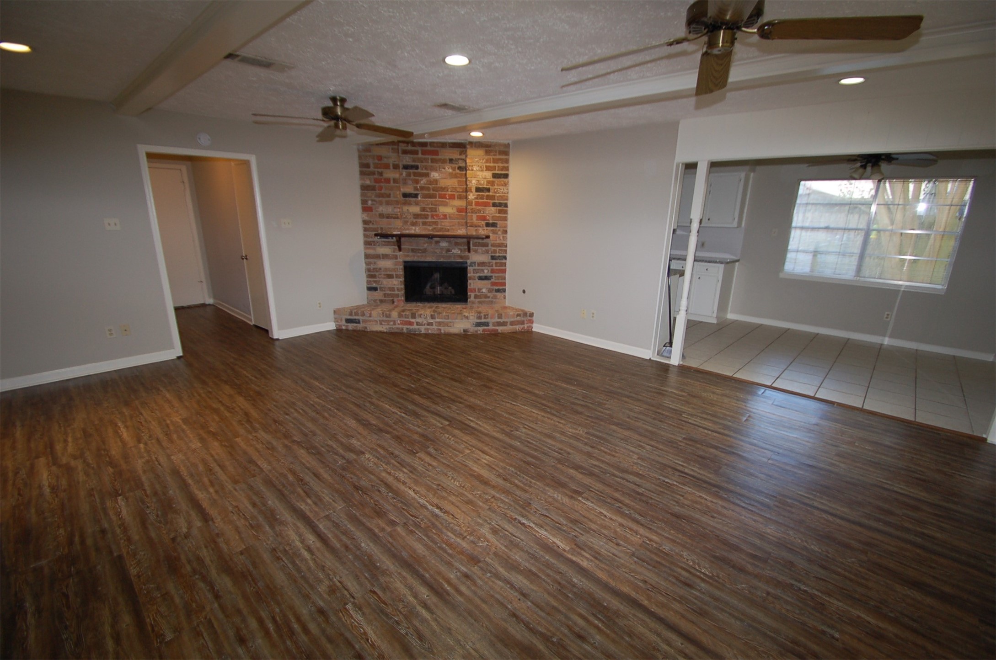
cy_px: 330
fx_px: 414
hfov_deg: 100.5
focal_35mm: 15
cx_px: 498
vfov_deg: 77.1
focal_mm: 10
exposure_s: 1/60
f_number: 4
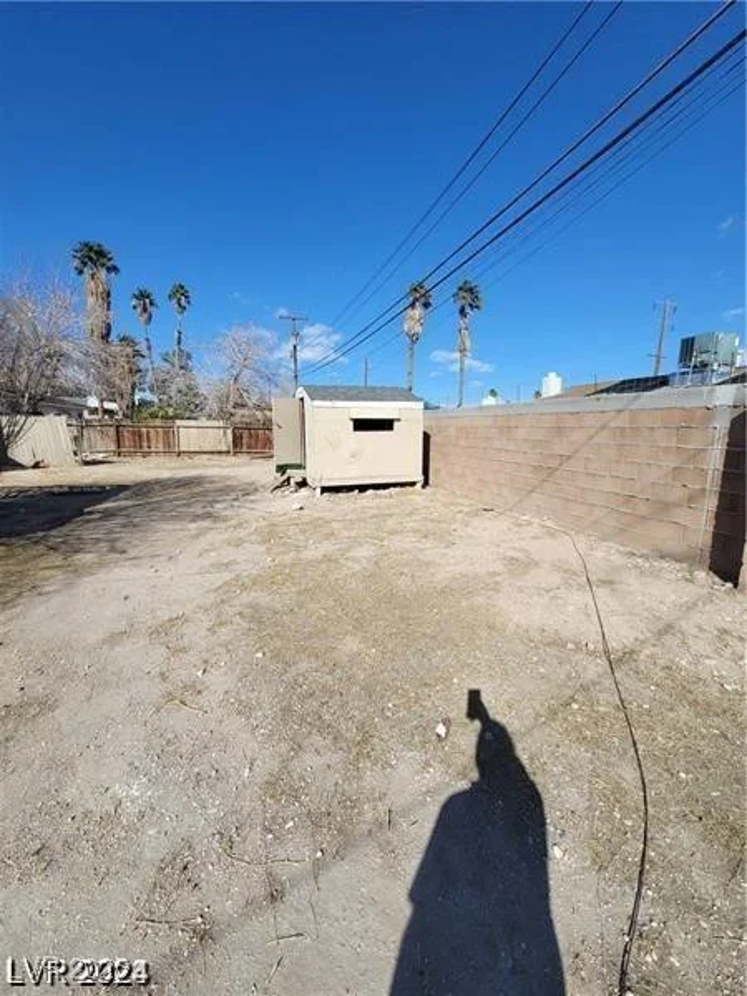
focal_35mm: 13
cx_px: 374
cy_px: 498
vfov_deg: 106.2
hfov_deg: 89.9
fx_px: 374
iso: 64
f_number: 2.2
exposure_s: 1/2579
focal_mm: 2.2
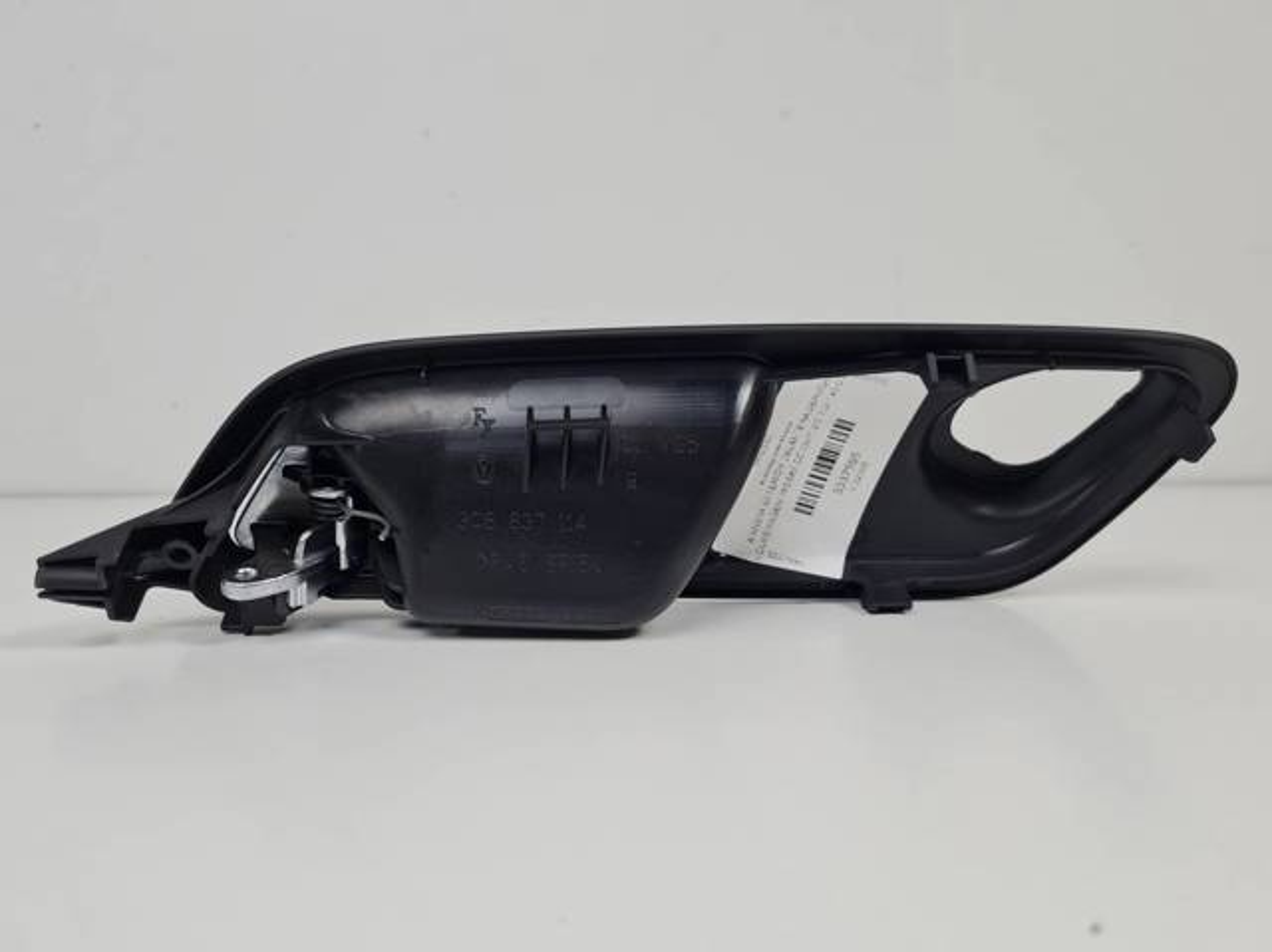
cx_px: 636
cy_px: 476
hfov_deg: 67.3
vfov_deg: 53.0
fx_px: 955
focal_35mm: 26
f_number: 1.8
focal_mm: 5.4
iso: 50
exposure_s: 1/252
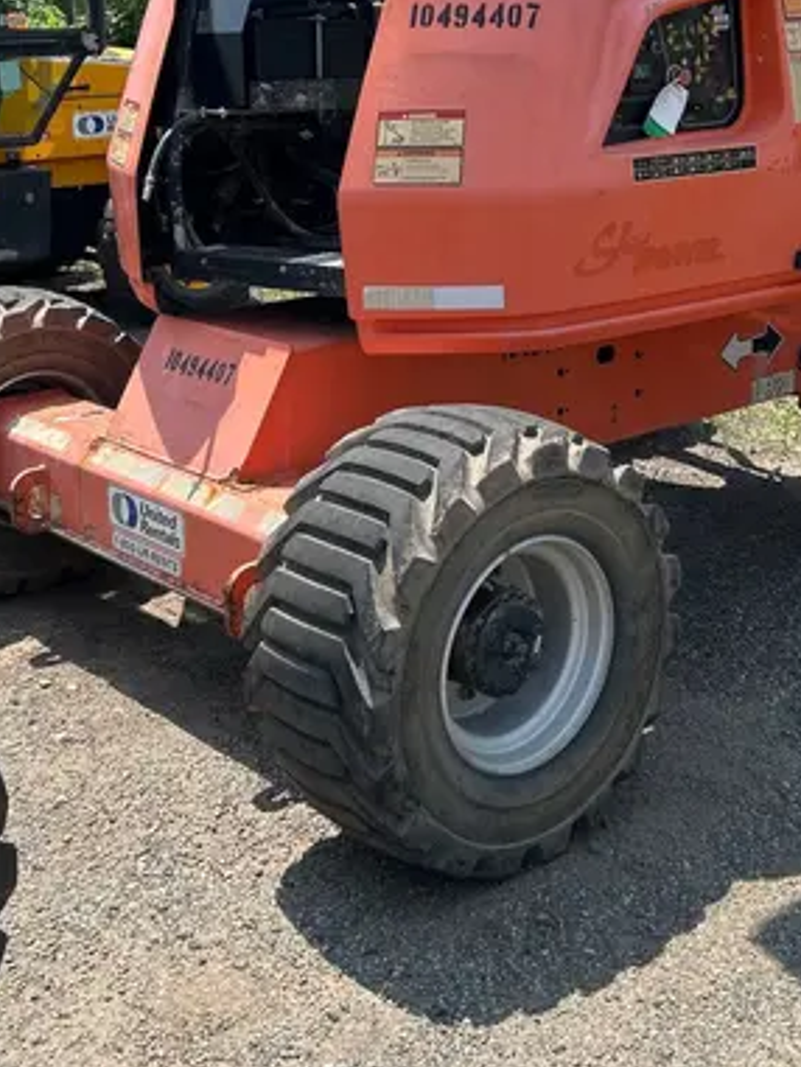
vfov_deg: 37.3
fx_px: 1542
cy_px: 273
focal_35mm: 50
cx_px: 485
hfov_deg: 29.0
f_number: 1.5
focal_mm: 5.7
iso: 50
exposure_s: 1/2165
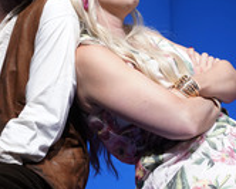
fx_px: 2809
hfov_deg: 4.8
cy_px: 60
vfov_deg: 3.9
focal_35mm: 402
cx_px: 113
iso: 2000
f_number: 5.6
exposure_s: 1/500
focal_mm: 158
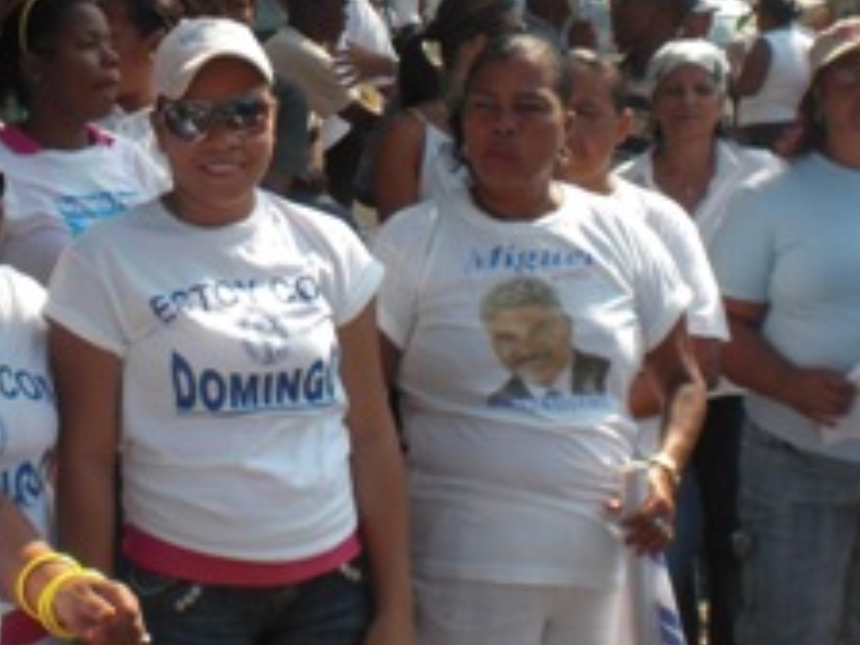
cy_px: 138
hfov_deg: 25.3
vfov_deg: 19.2
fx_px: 1888
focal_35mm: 76
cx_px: 184
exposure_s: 1/250
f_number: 5.6
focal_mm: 6.3
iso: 64
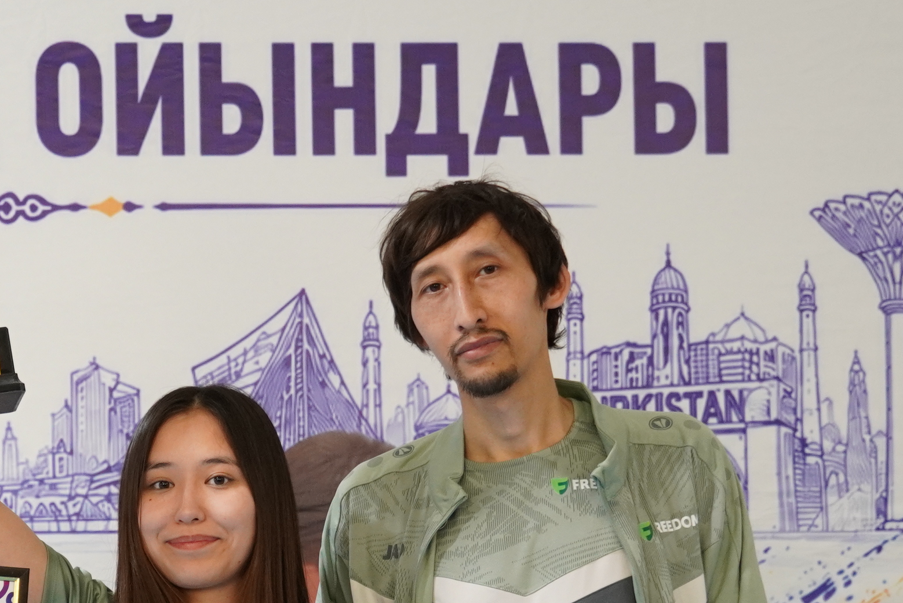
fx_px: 2459
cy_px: 635
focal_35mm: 98
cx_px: -17
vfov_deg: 13.7
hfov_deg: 20.1
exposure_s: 1/100
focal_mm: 24
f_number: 4
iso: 1000
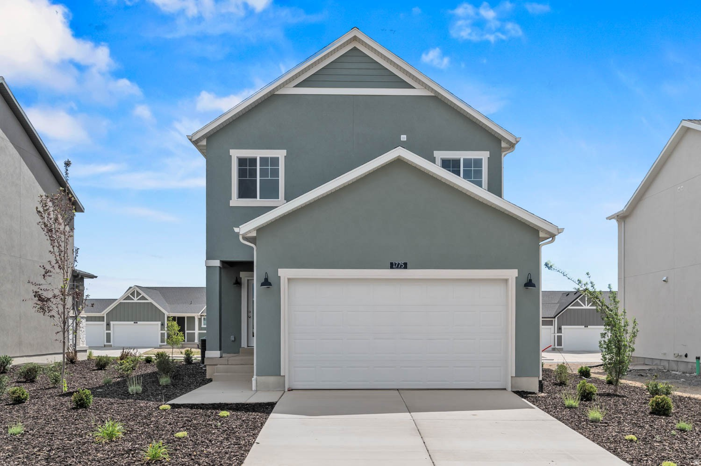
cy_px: 233
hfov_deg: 62.0
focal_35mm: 30
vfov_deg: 43.6
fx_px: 584
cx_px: 350
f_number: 8
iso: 320
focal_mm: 30
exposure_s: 1/320
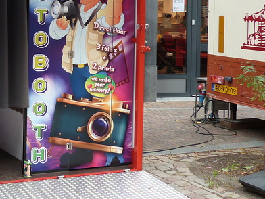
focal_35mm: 79
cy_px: 5
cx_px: -12
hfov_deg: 23.5
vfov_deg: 18.2
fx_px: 605
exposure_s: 1/100
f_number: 3
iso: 100
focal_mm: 5.4
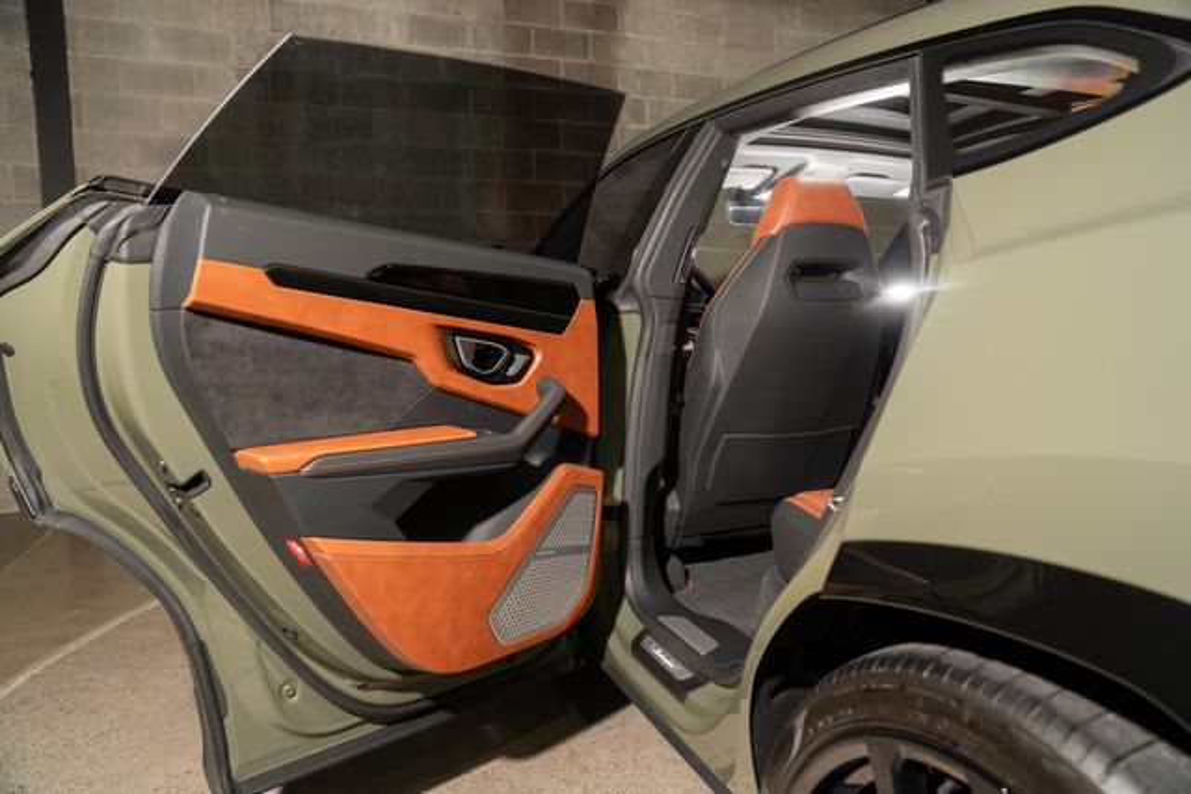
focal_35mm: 25
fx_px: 827
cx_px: 596
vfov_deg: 51.3
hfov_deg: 71.5
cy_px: 397
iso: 400
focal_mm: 25
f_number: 4.5
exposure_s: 1/50
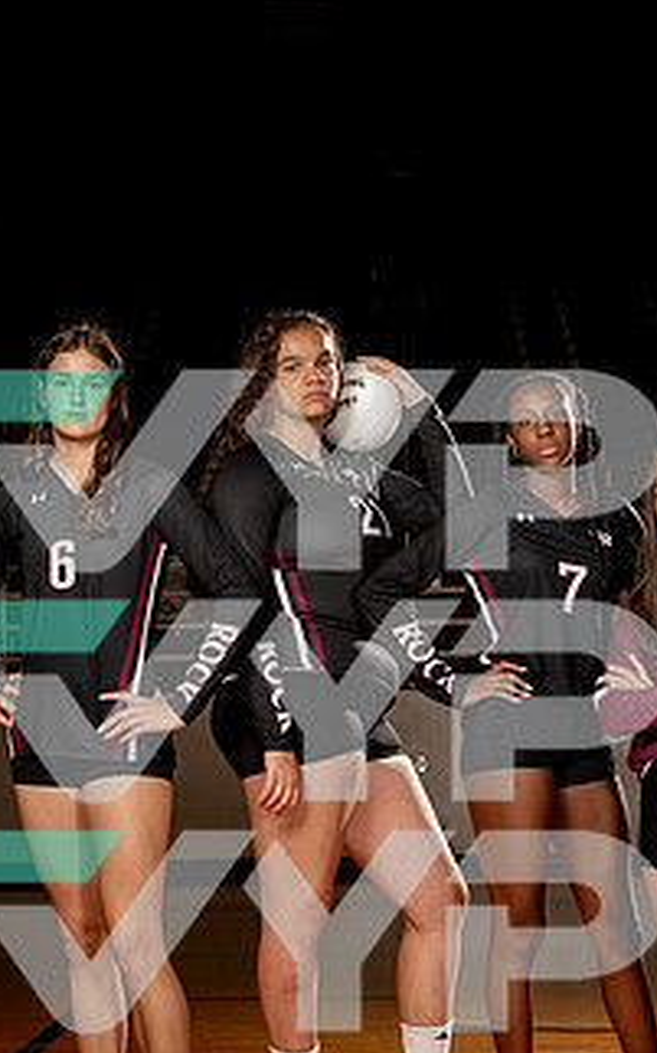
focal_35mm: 84
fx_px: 2409
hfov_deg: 15.5
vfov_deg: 24.5
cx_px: 415
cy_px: 703
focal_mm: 59
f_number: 5.6
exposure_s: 1/250
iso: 100
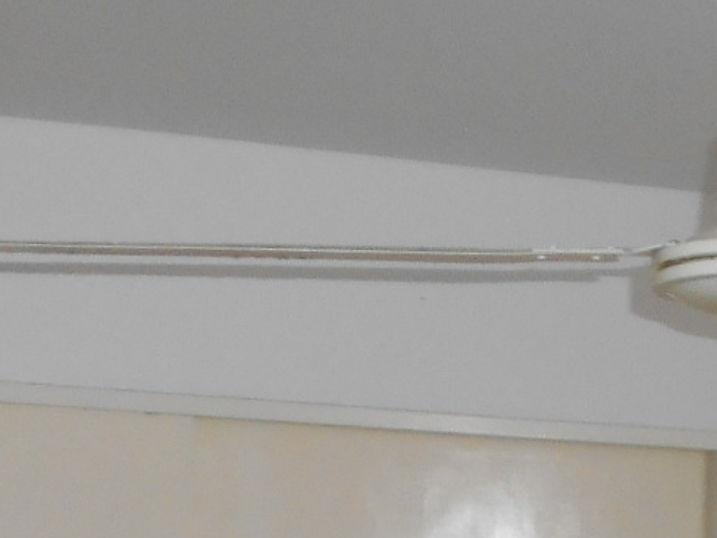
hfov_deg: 16.1
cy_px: 1105
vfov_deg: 11.0
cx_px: 589
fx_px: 2506
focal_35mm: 121
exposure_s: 1/25
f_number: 3.2
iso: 200
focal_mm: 4.6
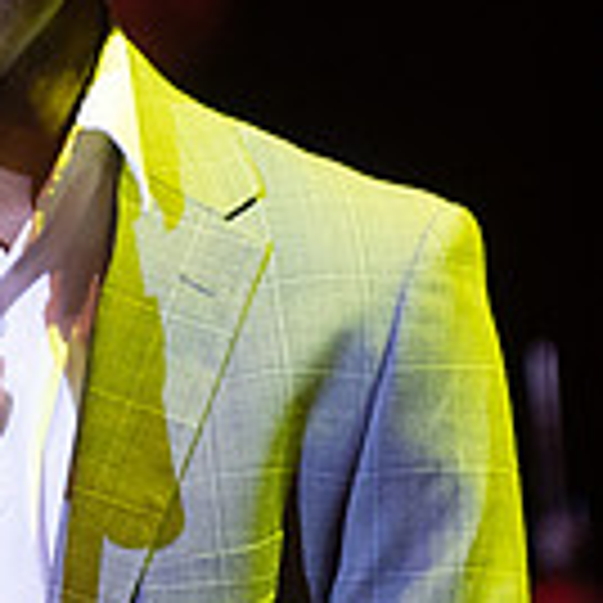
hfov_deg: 2.1
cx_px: 45
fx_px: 16811
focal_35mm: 853
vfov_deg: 2.1
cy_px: 166
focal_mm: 200
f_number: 2.8
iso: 1600
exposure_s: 1/200
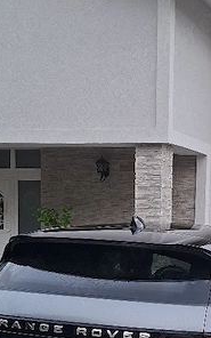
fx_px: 607
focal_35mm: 66
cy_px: 272
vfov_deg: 30.3
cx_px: 189
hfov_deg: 19.4
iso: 160
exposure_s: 1/100
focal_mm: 5.54
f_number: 1.8
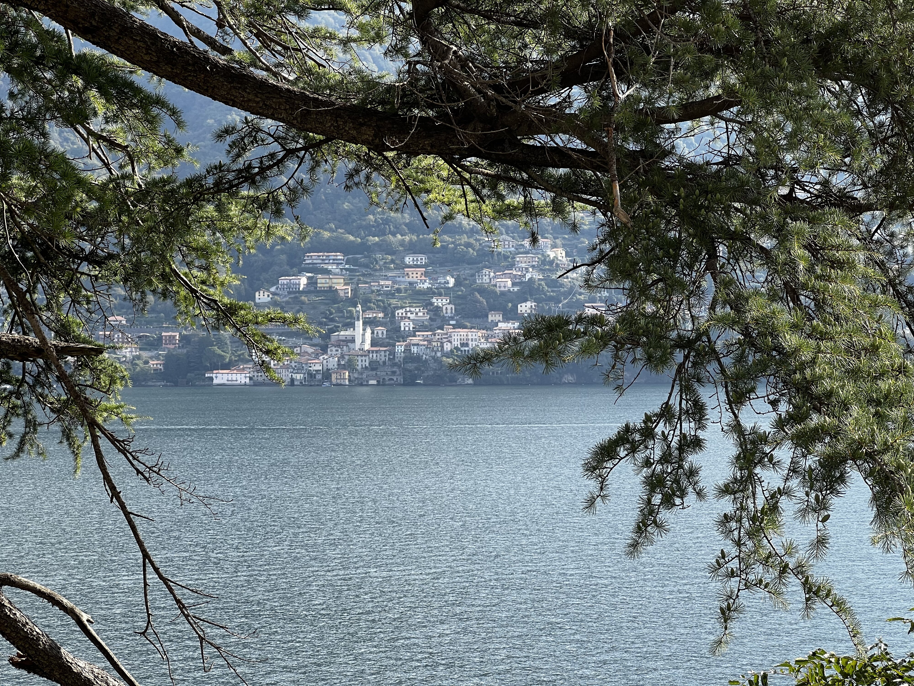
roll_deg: +0.5
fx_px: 2033
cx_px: 457
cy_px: 343
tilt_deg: +0.9
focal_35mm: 77
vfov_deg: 19.1
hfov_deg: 25.3
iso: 32
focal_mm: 9
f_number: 2.8
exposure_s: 1/225
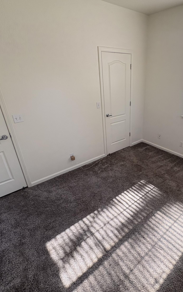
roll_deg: +1.0
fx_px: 160
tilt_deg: -25.9
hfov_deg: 58.1
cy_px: 147
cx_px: 124
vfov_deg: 85.1
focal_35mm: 20
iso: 100
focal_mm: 2.22
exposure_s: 1/122
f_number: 2.2
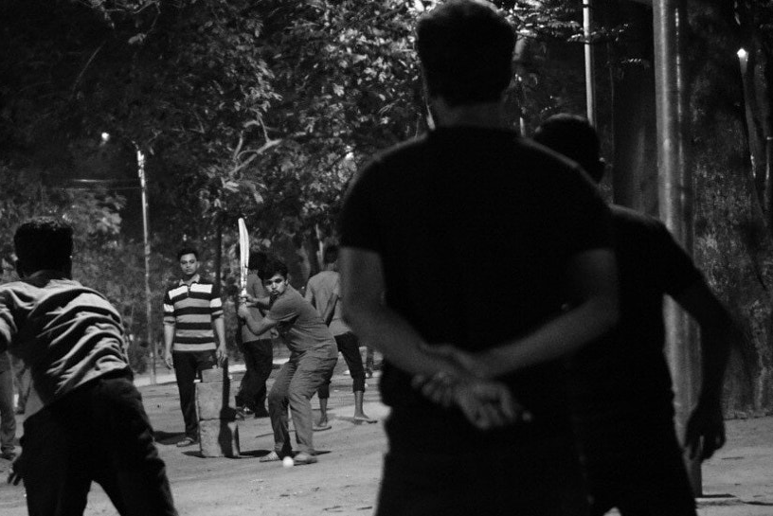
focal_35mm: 103
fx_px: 2212
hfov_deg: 19.8
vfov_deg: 13.3
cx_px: 255
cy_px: 408
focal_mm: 35
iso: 6400
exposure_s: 1/160
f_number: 1.8
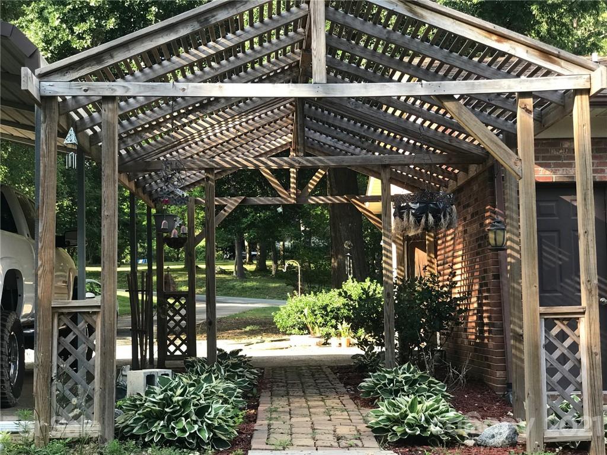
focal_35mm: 57
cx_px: 304
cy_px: 228
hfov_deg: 33.8
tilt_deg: +5.3
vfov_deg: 25.7
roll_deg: +0.9
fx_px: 1000
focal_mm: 6.6
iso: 25
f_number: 2.8
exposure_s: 1/60
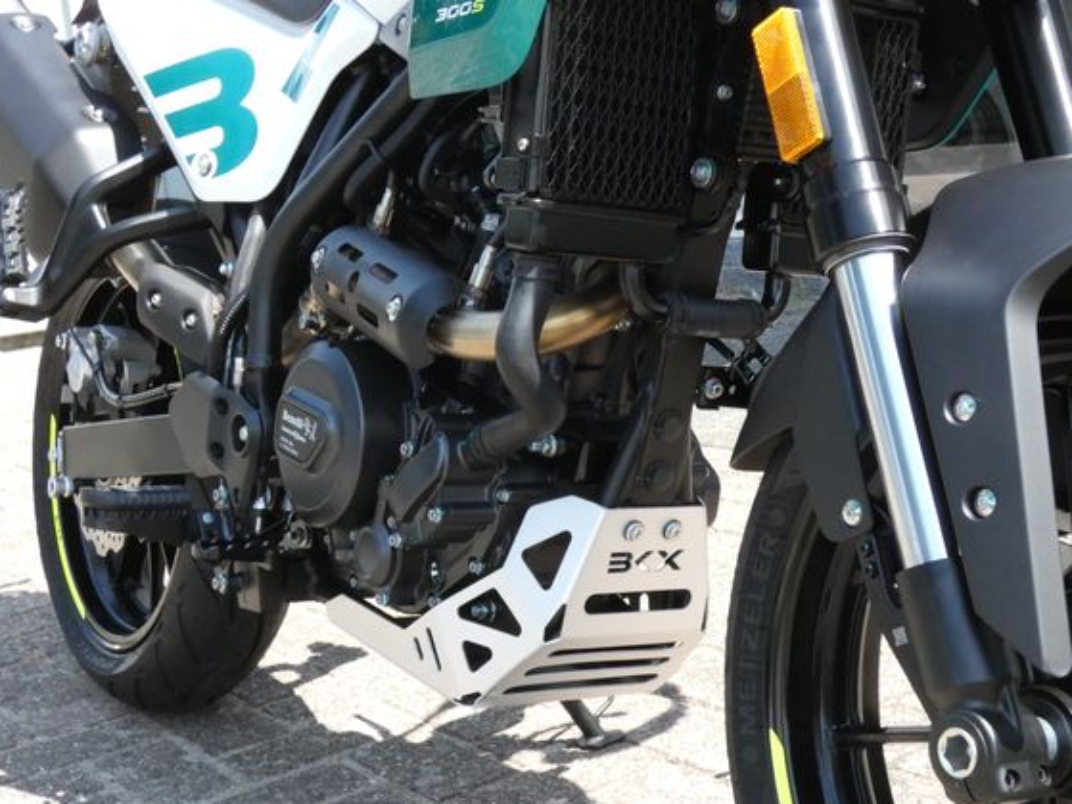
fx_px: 1703
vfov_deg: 26.5
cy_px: 399
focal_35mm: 55
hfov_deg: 34.9
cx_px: 604
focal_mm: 8.6
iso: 800
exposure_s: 1/1000
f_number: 4.5
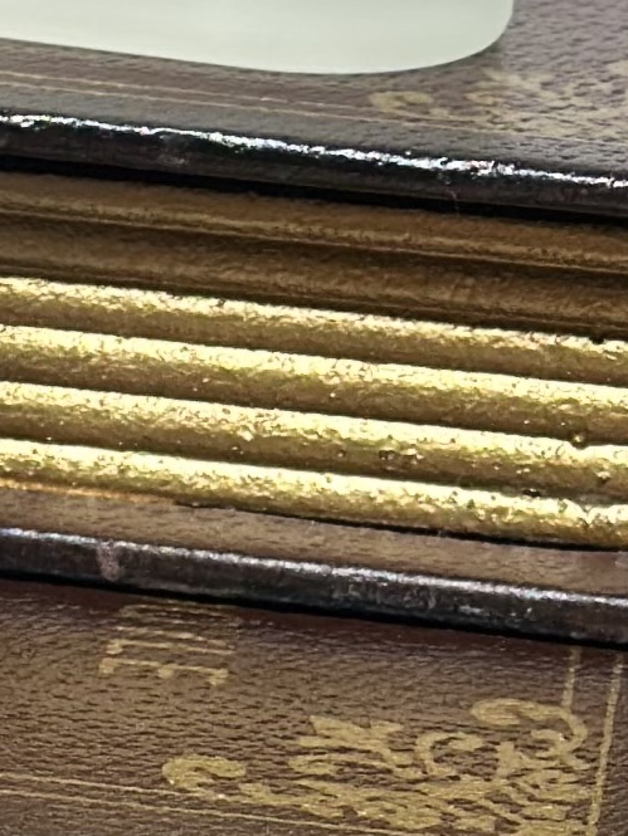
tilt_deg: -19.0
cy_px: 427
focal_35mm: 291
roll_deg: -1.4
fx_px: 7037
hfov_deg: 5.0
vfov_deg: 6.8
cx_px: -576
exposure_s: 1/401
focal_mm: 6.86
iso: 80
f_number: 1.78
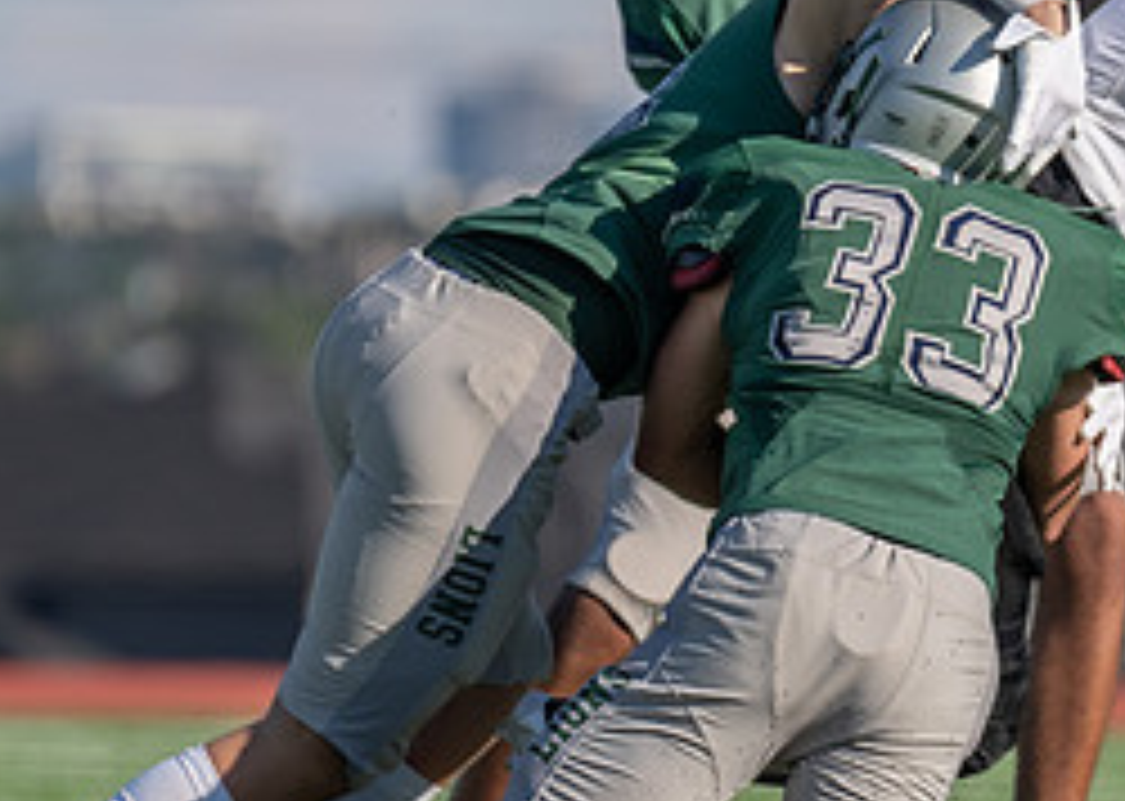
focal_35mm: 826
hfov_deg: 2.4
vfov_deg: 1.7
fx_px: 26363
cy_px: 447
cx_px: 1006
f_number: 2.8
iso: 100
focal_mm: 200
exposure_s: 1/2500
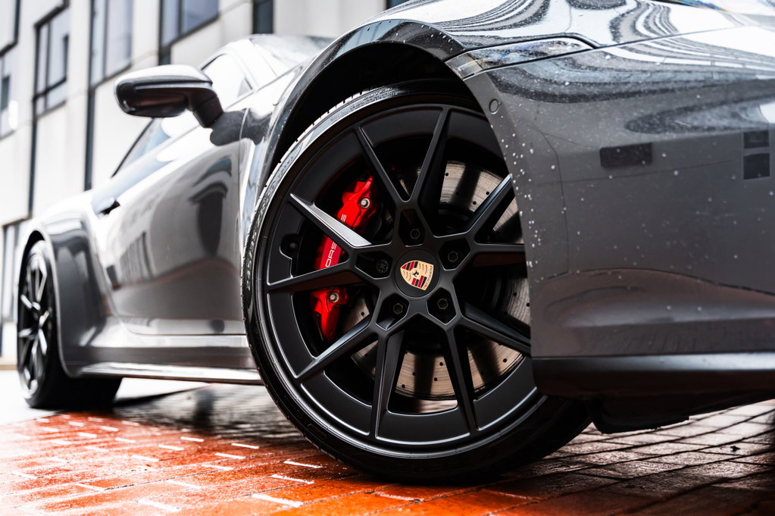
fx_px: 796
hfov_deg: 51.9
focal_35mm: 37
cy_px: 258
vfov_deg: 35.9
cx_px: 388
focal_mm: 37
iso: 1250
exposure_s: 1/160
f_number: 2.8
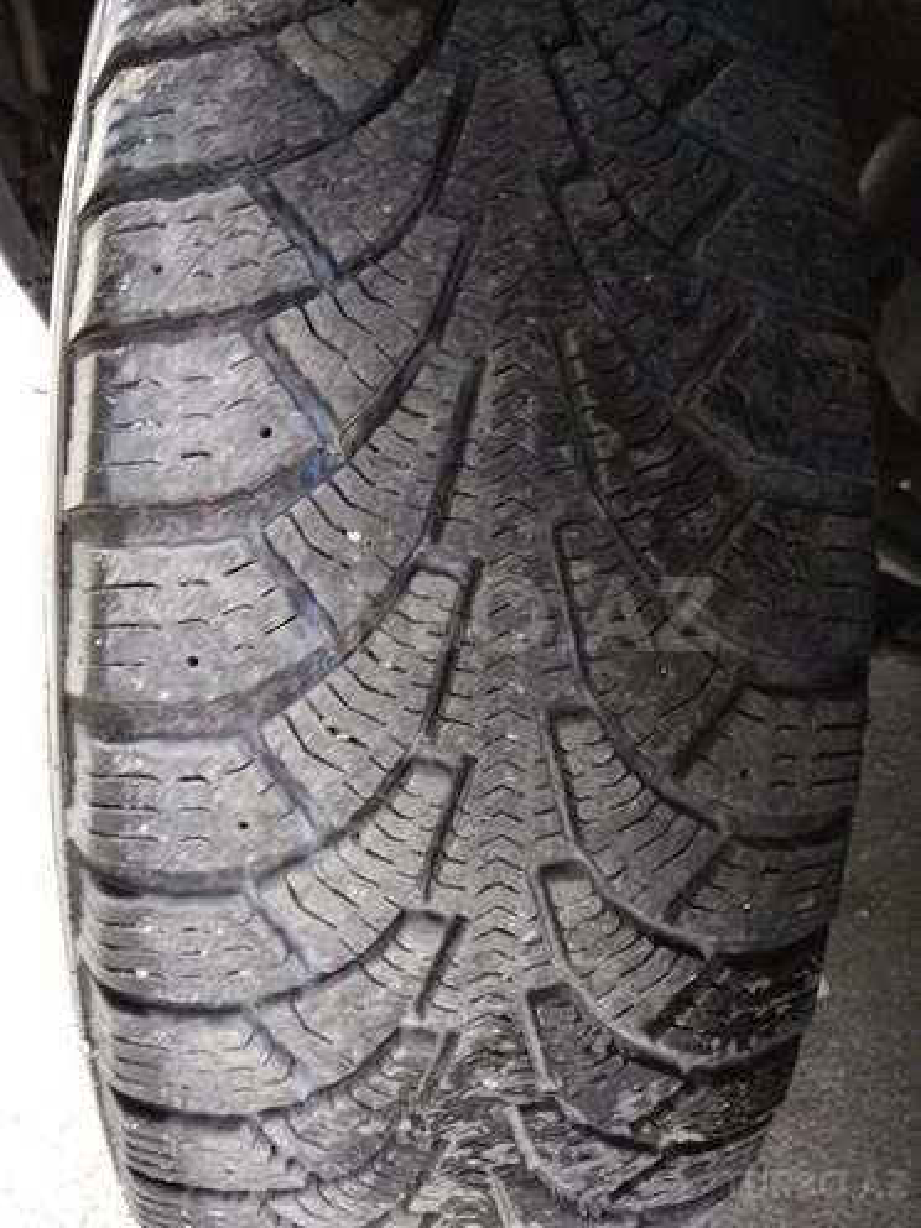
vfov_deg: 79.0
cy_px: 614
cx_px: 460
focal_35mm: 21
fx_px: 745
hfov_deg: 63.4
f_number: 2
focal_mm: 3.57
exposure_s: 1/20
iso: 640
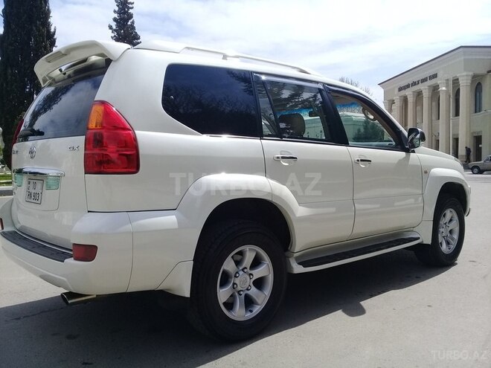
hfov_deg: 58.4
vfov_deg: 45.4
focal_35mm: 31
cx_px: 246
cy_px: 184
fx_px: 440
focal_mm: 3.3
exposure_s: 1/1613
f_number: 2.2
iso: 50
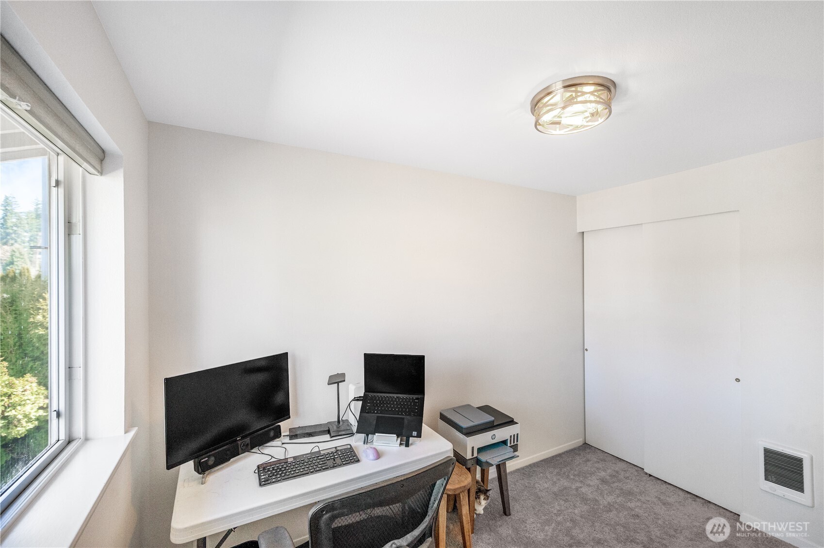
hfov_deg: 100.4
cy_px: 274
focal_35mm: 15
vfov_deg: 77.2
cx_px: 412
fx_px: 343
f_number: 6.3
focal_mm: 15
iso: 1600
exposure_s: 1/160
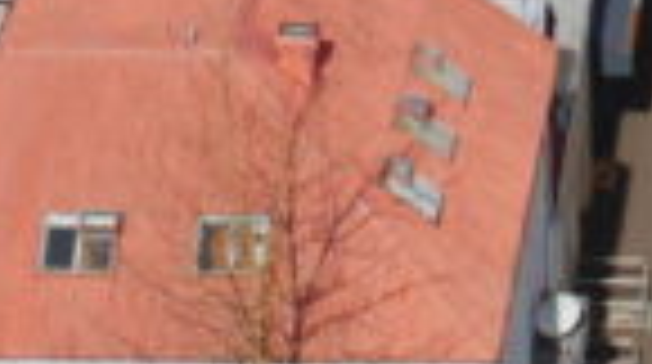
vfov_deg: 3.5
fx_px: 5851
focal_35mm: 339
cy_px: -667
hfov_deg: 6.3
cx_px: 773
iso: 200
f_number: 13
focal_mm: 22
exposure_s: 1/400
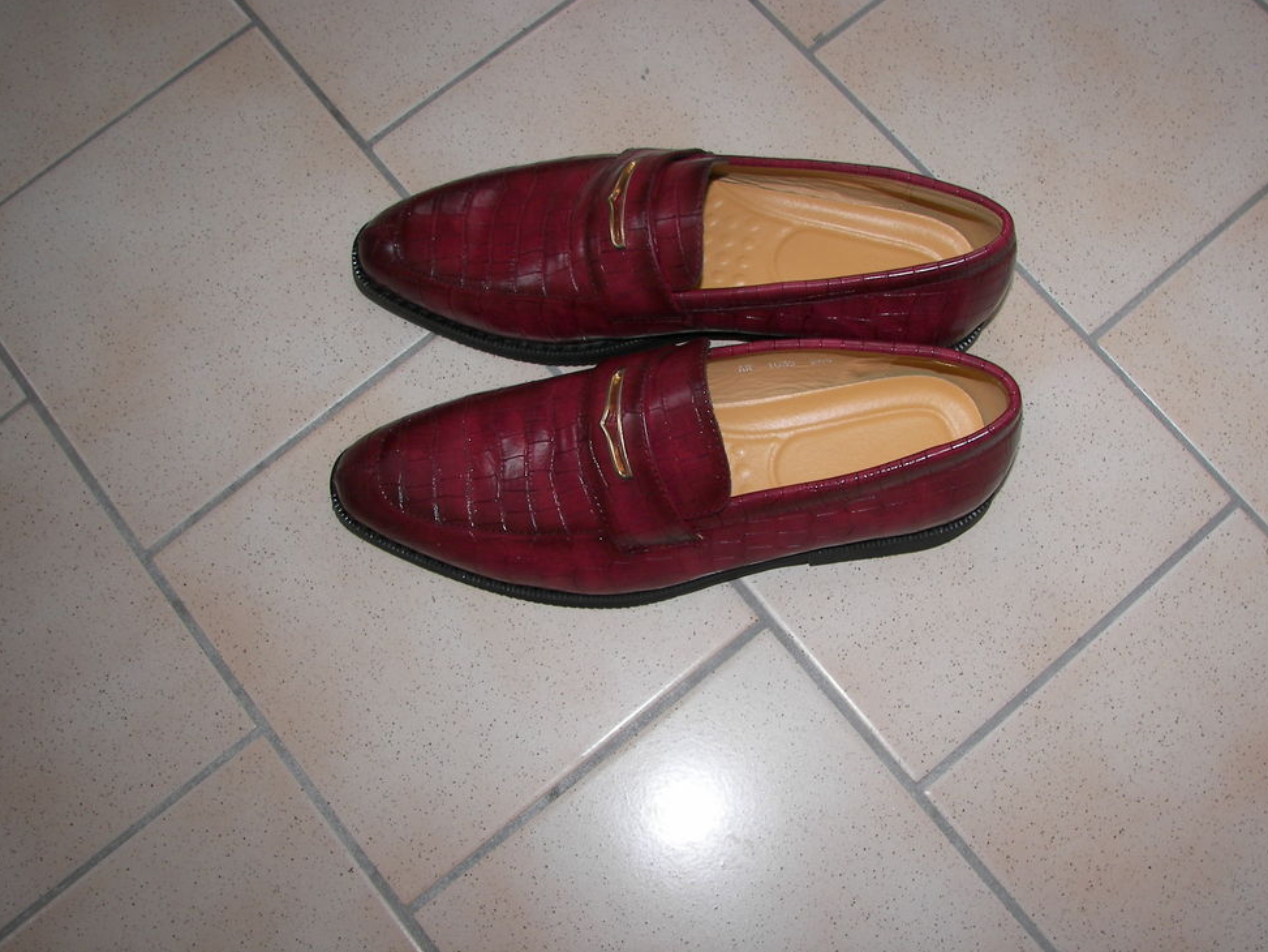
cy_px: 469
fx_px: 1355
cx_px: 645
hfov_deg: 50.1
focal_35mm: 37
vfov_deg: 38.7
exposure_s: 1/30
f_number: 2.8
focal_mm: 6
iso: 50
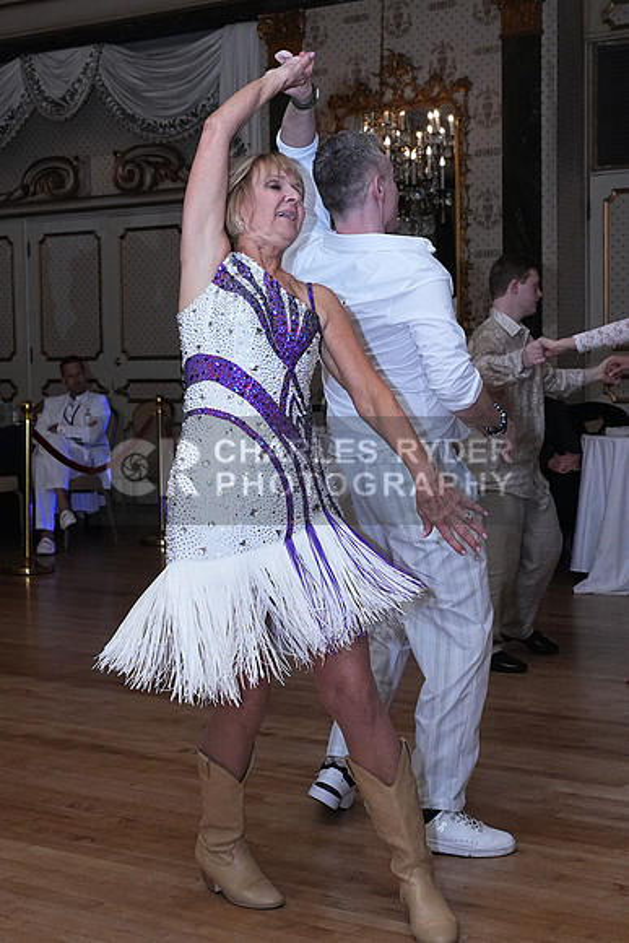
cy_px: 472
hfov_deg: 25.1
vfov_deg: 36.9
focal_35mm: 54
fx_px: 1414
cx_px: 314
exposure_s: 1/200
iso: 5000
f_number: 6.3
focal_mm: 36
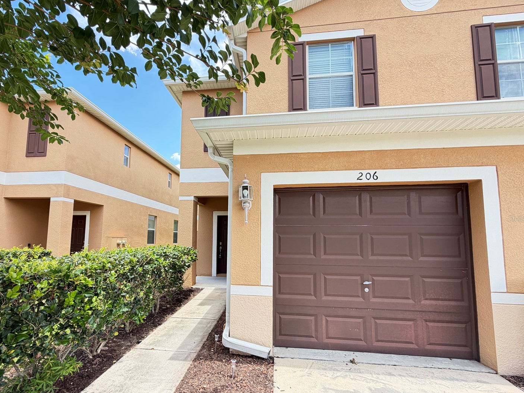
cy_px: 219
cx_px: 244
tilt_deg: +6.3
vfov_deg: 77.8
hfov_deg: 94.4
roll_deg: -0.5
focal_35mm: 16
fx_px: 242
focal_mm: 2.22
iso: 64
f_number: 2.2
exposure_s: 1/148
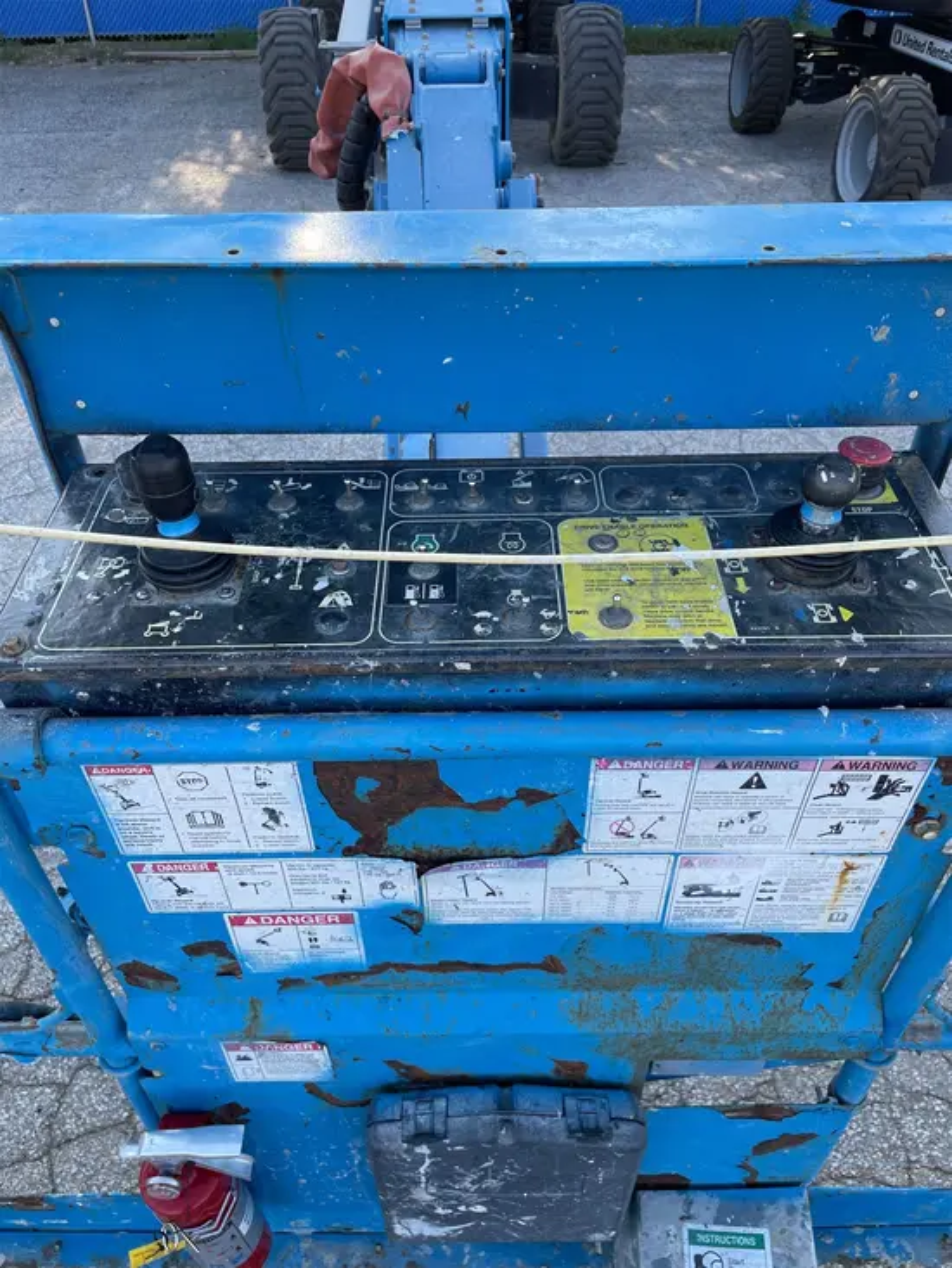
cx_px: 476
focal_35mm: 26
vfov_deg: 67.3
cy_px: 634
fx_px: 953
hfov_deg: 53.1
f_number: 1.6
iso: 32
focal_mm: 4.2
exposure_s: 1/412
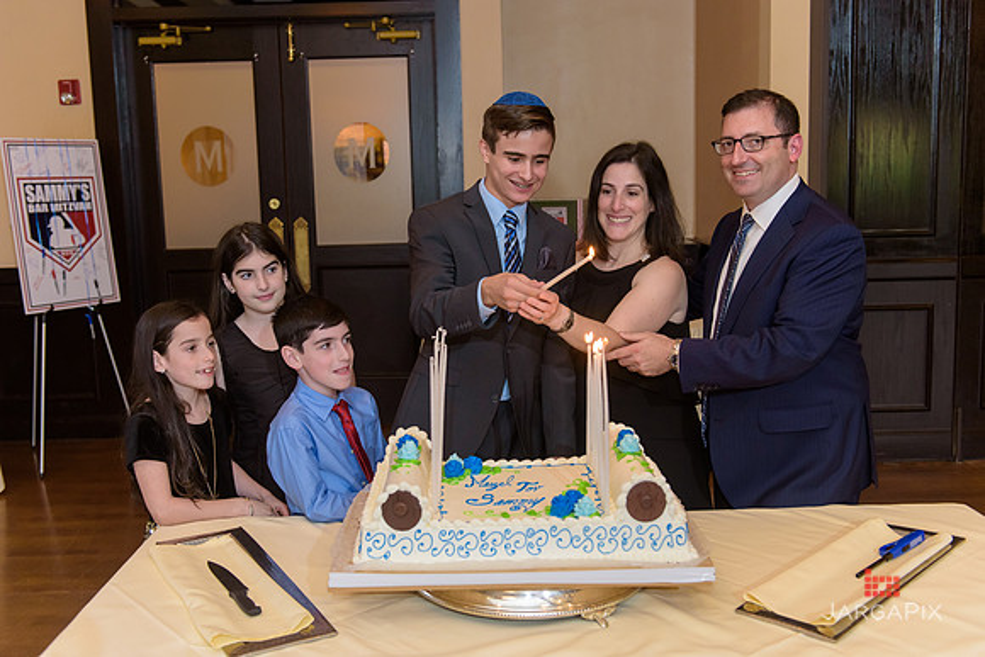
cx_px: 492
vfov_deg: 35.1
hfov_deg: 50.7
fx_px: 1040
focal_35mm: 38
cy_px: 328
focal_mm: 38
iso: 1600
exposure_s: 1/125
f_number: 3.2
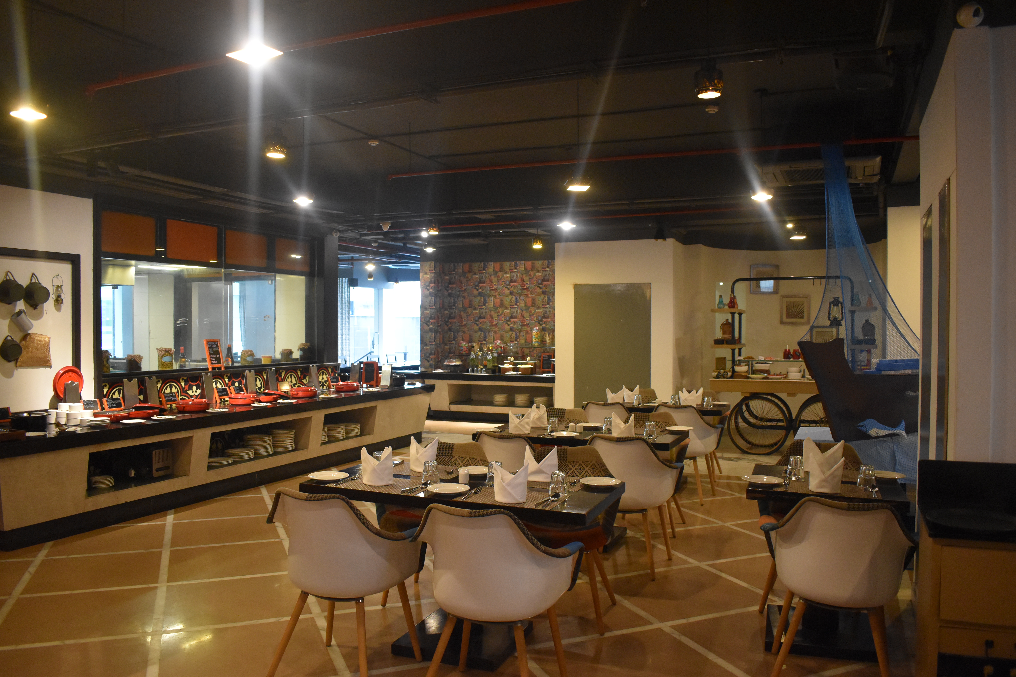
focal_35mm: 27
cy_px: 338
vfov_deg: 47.9
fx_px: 762
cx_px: 508
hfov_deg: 67.4
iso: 2200
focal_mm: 18
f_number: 3.5
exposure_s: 1/60
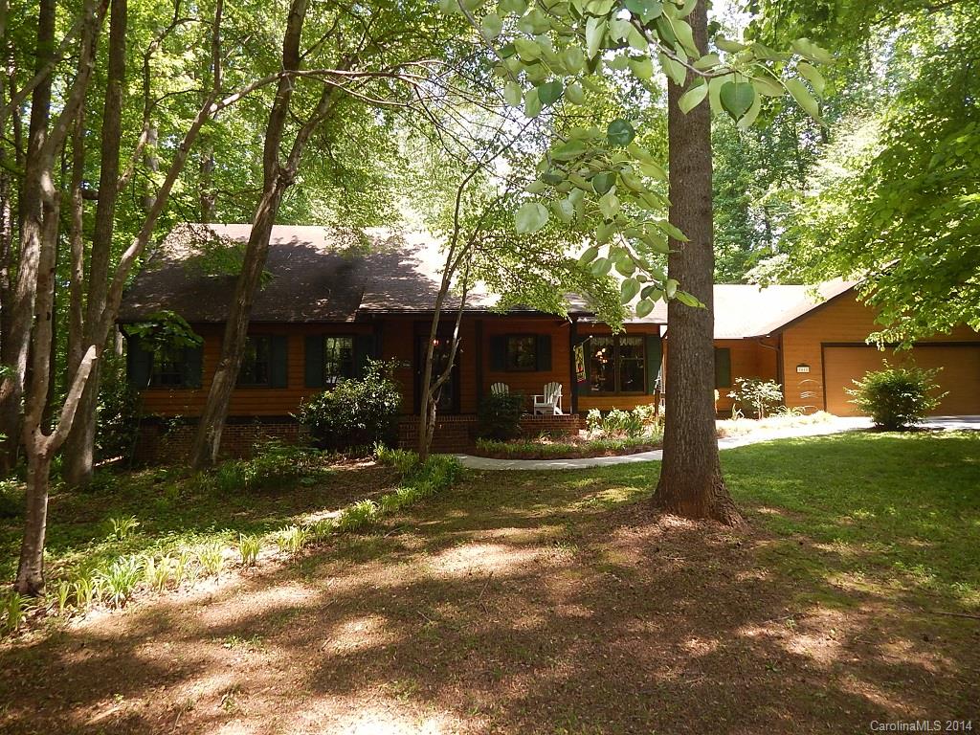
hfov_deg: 73.9
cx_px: 490
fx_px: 651
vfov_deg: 58.9
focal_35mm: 23
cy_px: 368
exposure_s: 1/160
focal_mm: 4
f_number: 3
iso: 125
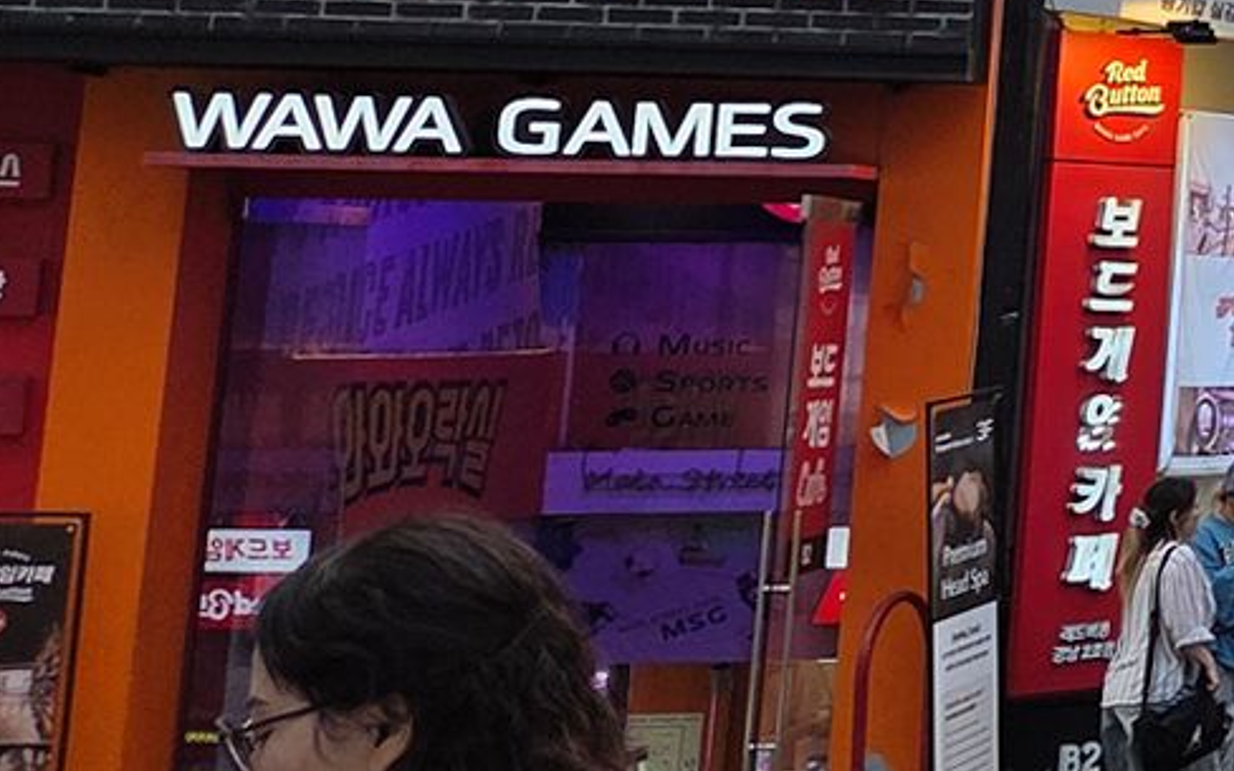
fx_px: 3363
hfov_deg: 16.0
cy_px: -205
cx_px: 2511
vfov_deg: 12.7
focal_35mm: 100
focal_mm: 5.4
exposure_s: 1/907
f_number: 1.8
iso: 80
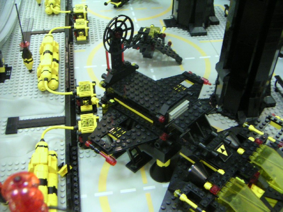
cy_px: 106
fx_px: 327
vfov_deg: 36.0
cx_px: 142
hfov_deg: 46.8
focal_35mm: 40
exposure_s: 1/15
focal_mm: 5.3
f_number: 2.9
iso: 400
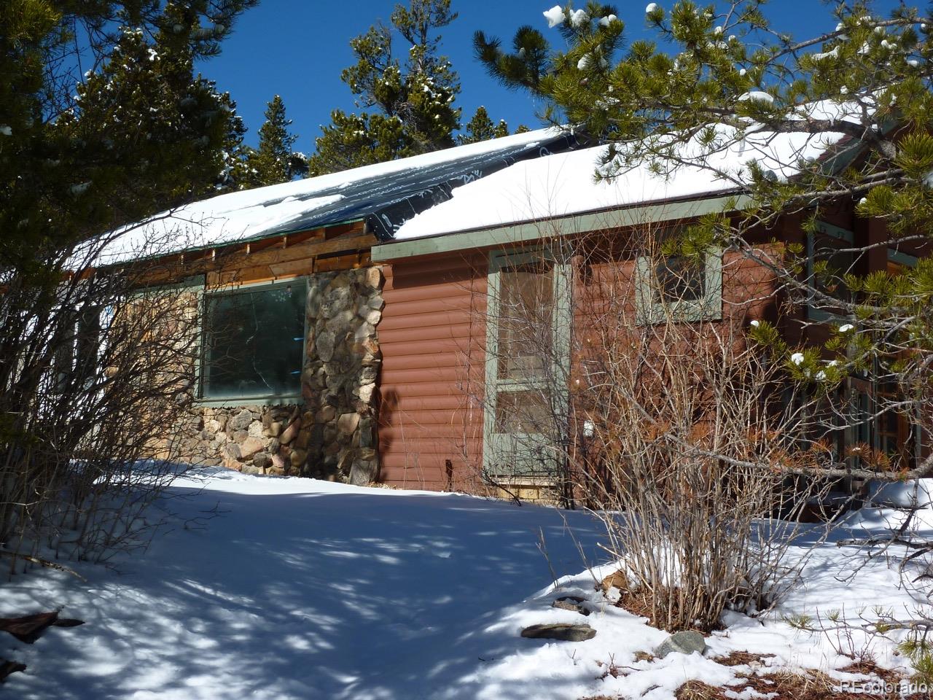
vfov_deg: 30.3
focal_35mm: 48
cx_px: 466
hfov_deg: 39.7
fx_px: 1294
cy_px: 350
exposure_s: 1/400
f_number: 5.6
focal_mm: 7.9
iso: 80
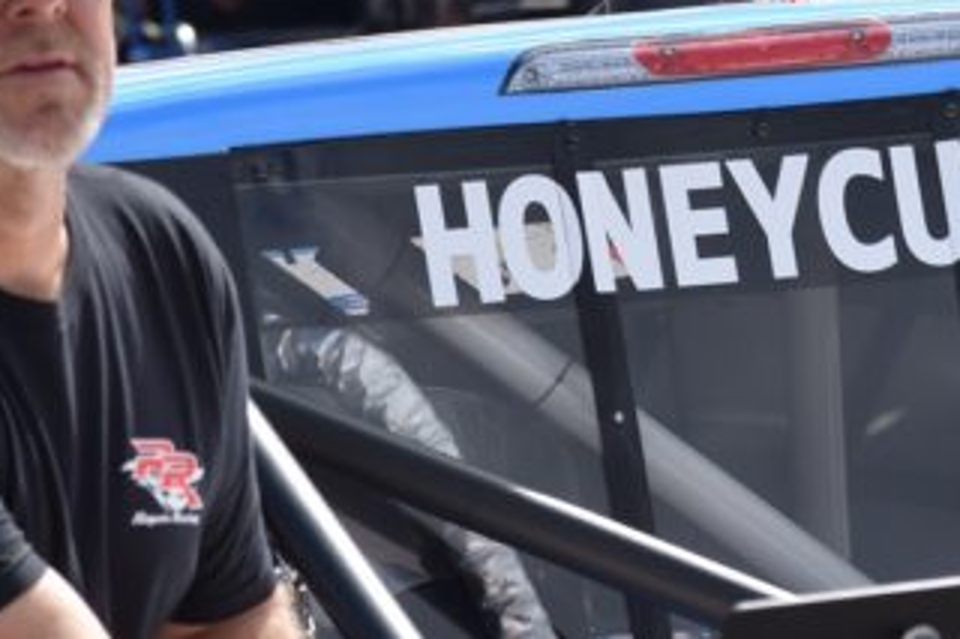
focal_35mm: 505
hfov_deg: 4.1
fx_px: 13449
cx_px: 651
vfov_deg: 2.7
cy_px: 44
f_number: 6.3
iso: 200
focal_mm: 105
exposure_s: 1/640
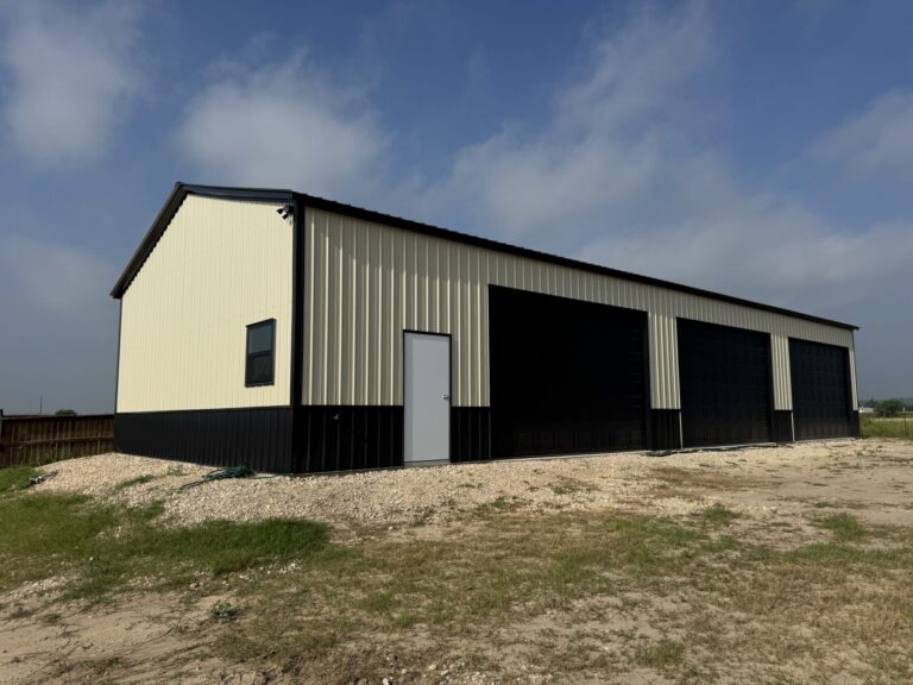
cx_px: 456
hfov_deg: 71.6
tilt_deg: +6.5
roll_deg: +0.0
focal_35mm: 24
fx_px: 633
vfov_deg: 56.8
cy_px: 342
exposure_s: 1/7937
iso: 80
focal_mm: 6.76
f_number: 1.78
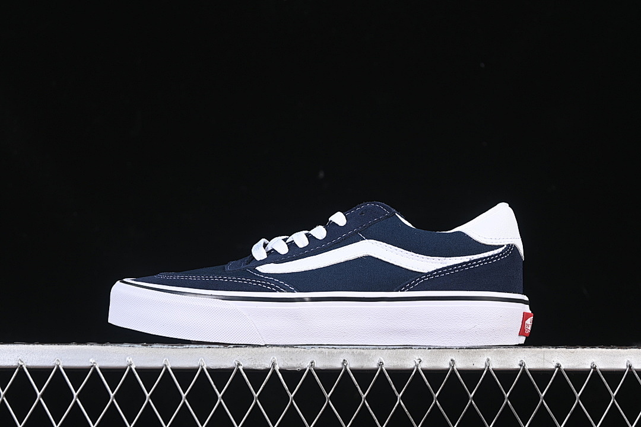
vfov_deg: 18.2
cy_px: 214
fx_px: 1335
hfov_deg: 27.0
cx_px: 320
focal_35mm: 75
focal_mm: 50
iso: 160
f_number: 6.3
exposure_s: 1/50
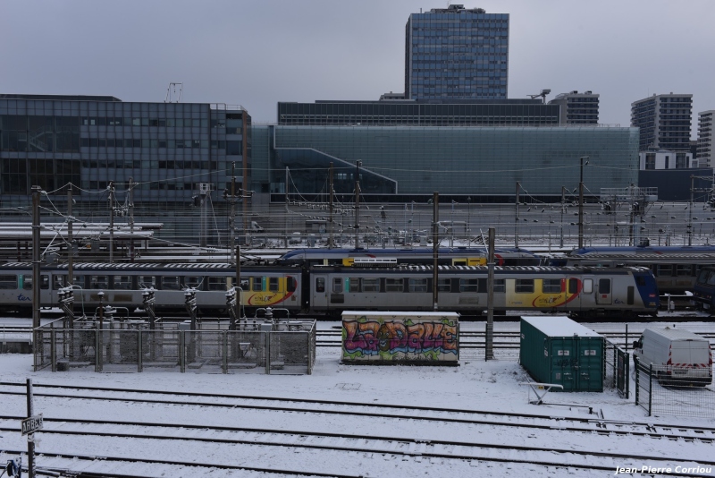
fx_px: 834
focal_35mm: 42
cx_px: 358
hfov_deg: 46.4
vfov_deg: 31.9
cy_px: 239
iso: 100
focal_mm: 42
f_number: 10
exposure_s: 1/125
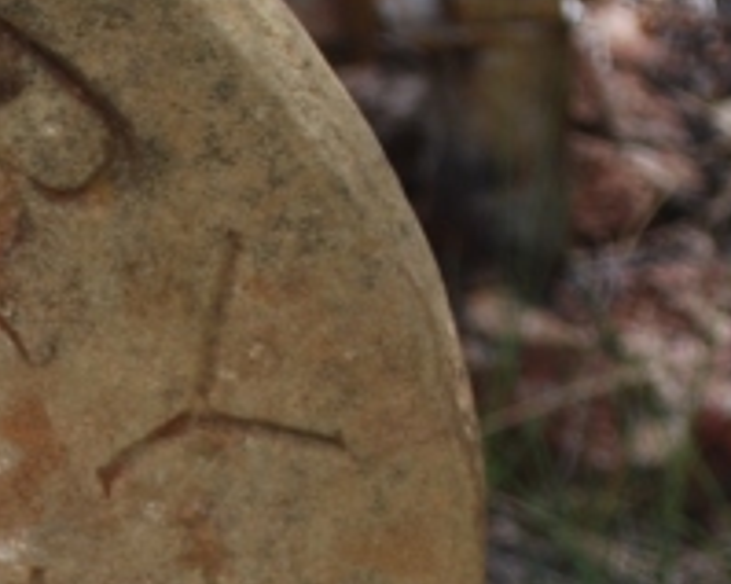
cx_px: -661
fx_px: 8637
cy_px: 946
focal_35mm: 399
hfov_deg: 4.8
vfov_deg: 3.9
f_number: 6.3
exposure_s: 1/160
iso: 100
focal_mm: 55
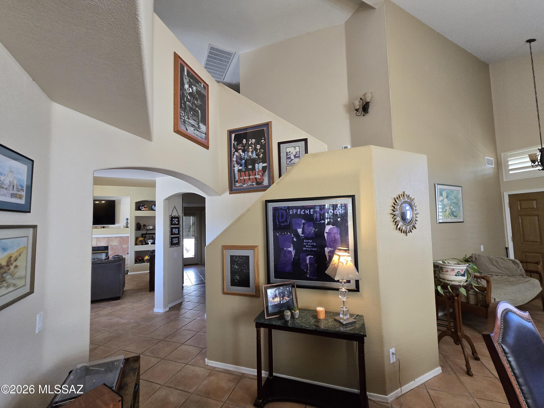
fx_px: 204
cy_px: 204
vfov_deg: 89.9
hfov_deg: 106.2
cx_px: 272
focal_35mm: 13
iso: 320
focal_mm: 2.2
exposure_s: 1/60
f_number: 2.2
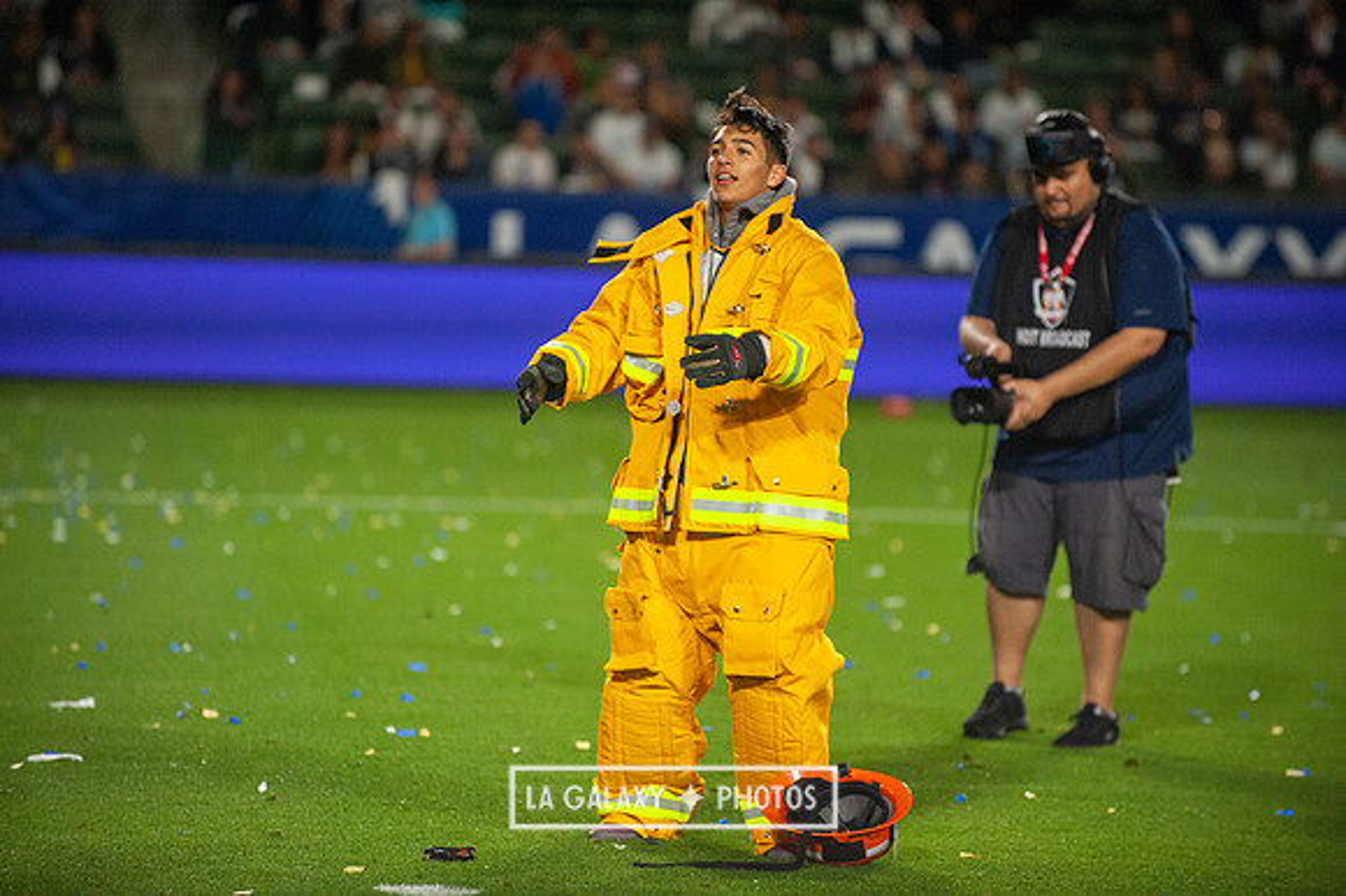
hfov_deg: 10.3
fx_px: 7473
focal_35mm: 200
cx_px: 673
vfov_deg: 6.9
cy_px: 448
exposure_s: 1/2500
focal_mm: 200
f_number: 2.8
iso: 3200
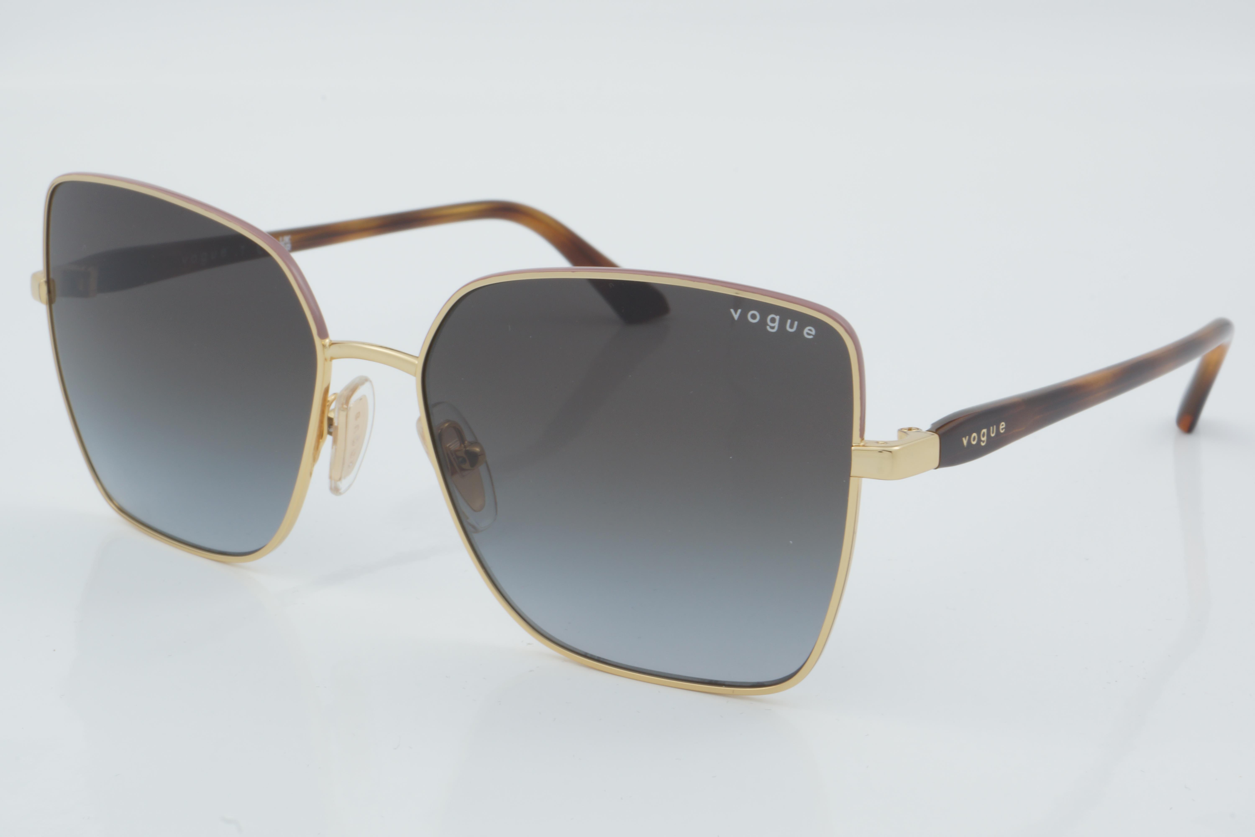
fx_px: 2614
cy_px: 418
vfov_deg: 18.2
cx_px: 628
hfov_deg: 27.0
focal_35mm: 75
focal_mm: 50
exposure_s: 1/4
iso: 100
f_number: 32
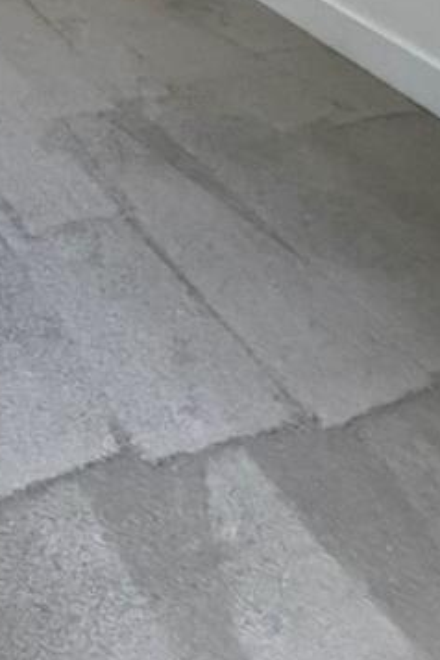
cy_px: -383
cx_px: -202
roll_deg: +0.0
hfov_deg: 22.9
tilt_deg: -2.6
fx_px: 898
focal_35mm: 49
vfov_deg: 26.2
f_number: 2.2
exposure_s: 1/60
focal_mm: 2.22
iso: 1250
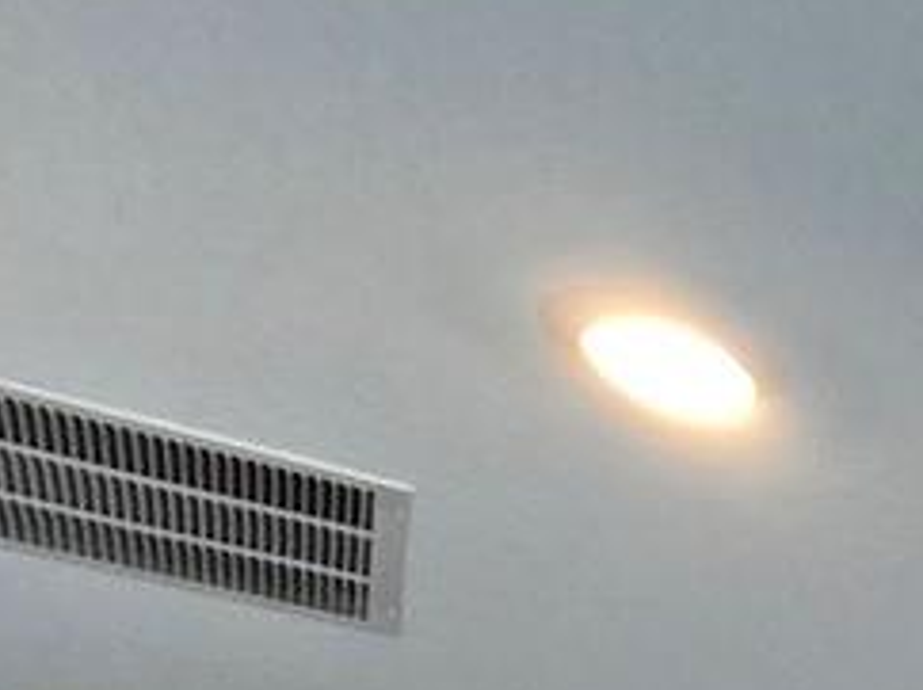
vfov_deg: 10.3
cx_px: 2826
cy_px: 2238
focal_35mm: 86
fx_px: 2291
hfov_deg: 11.3
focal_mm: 2.2
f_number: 2.2
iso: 200
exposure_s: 1/60
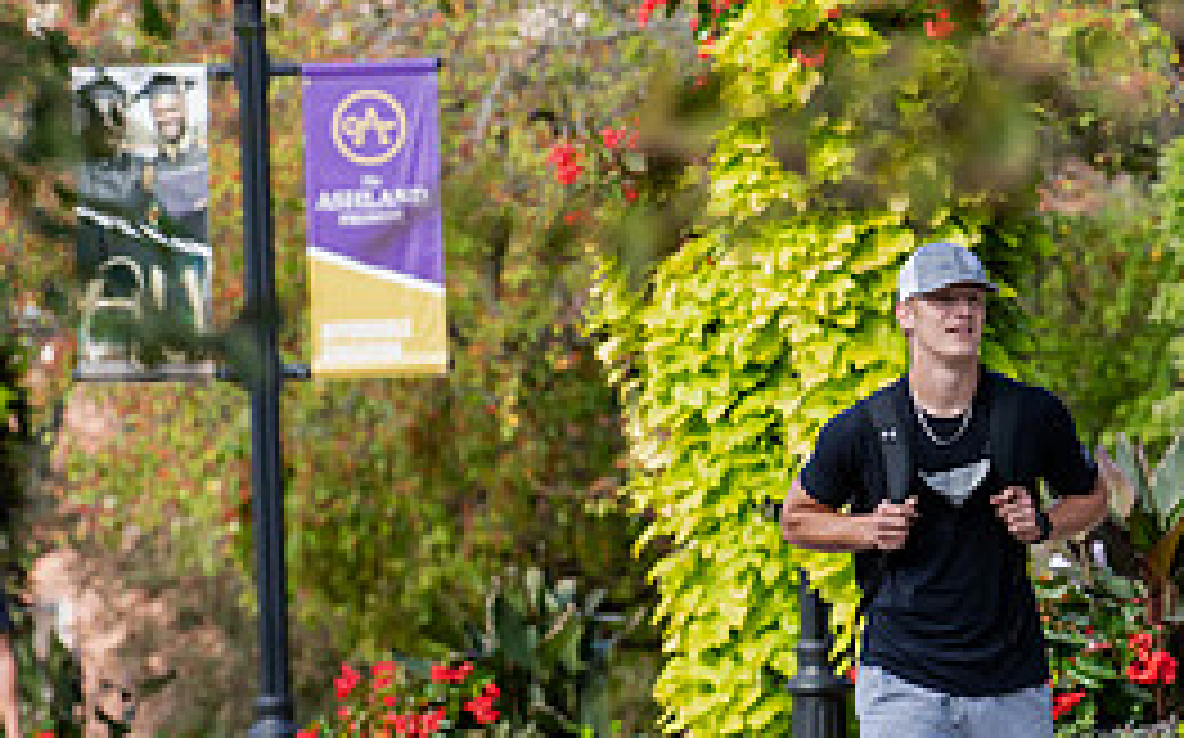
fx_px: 21735
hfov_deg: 3.1
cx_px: 972
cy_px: 475
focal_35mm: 674
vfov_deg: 1.9
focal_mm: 300
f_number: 8
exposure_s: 1/320
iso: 500
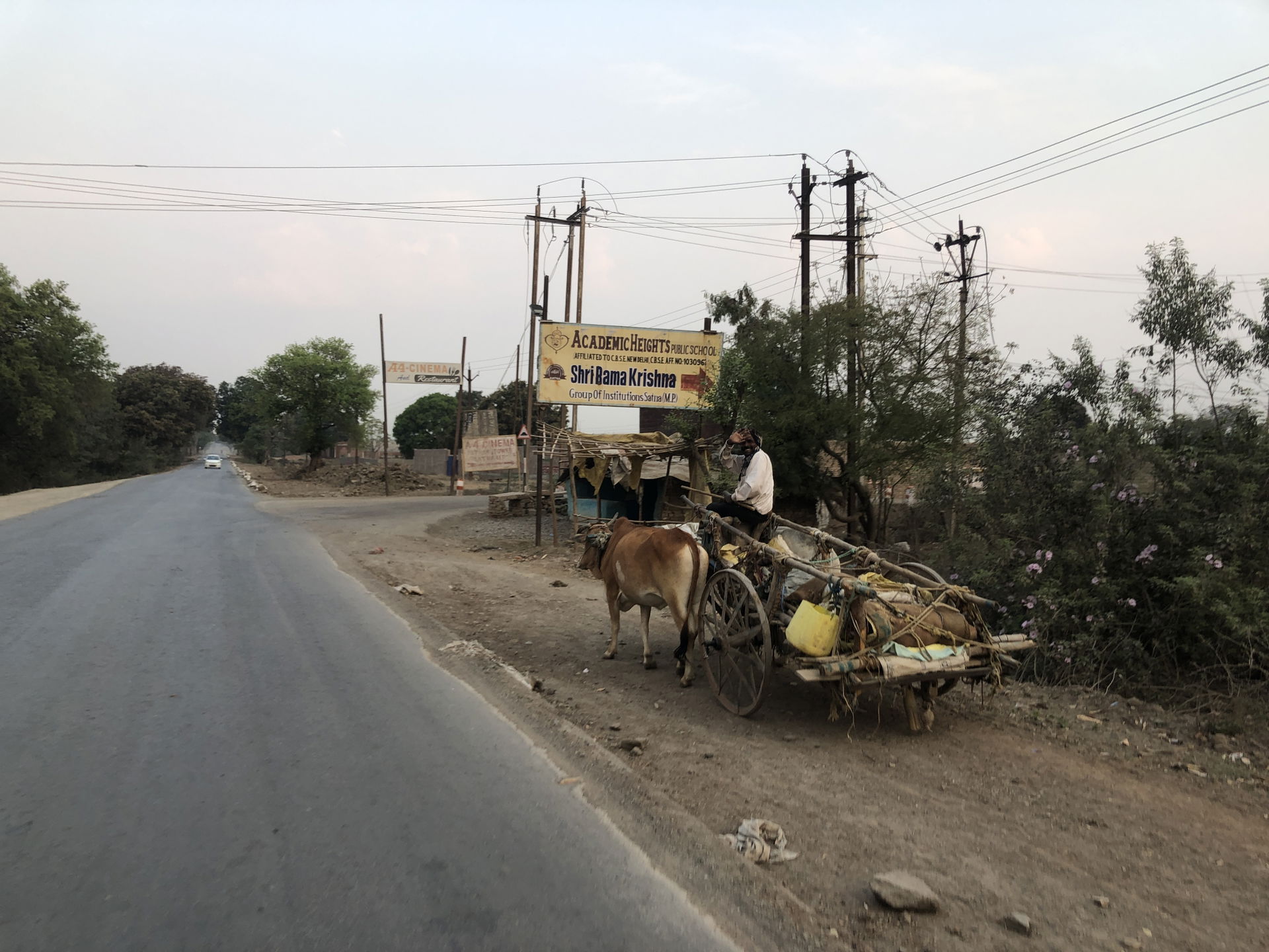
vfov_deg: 49.7
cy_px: 476
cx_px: 634
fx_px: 1026
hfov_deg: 63.4
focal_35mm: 28
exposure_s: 1/129
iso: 20
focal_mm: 3.99
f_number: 1.8
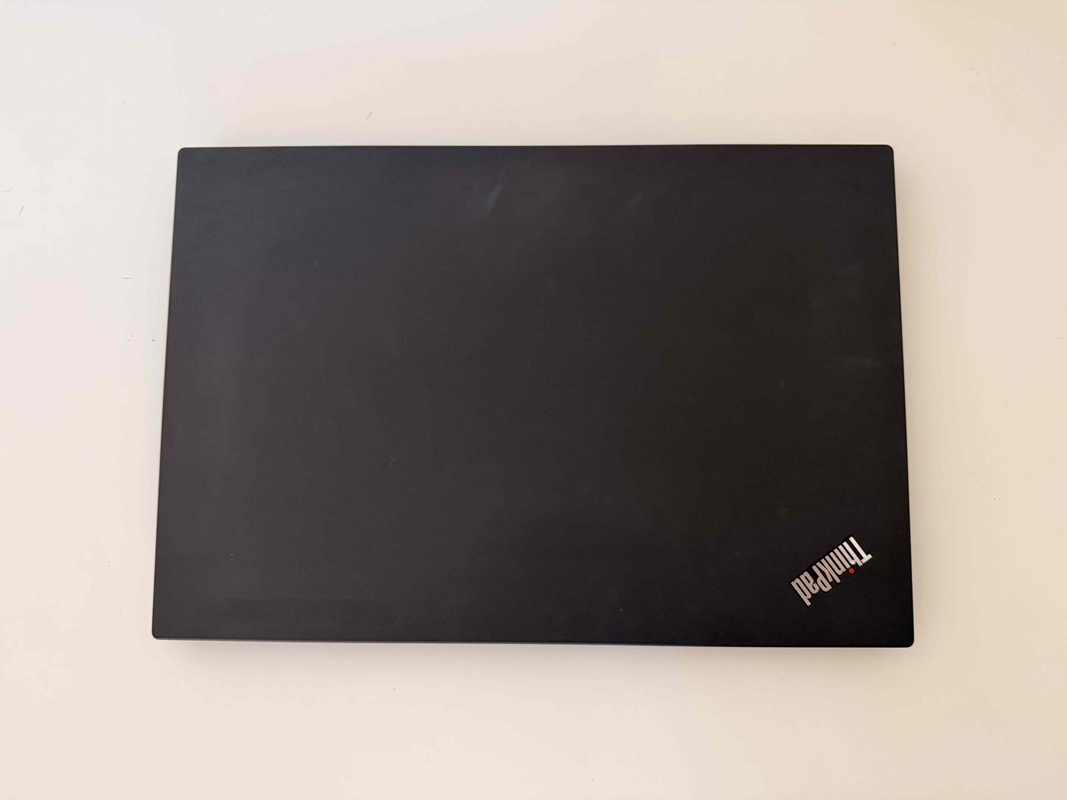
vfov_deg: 56.8
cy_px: 400
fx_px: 740
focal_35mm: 24
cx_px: 534
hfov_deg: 71.6
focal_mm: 6.76
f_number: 1.78
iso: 200
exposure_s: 1/79
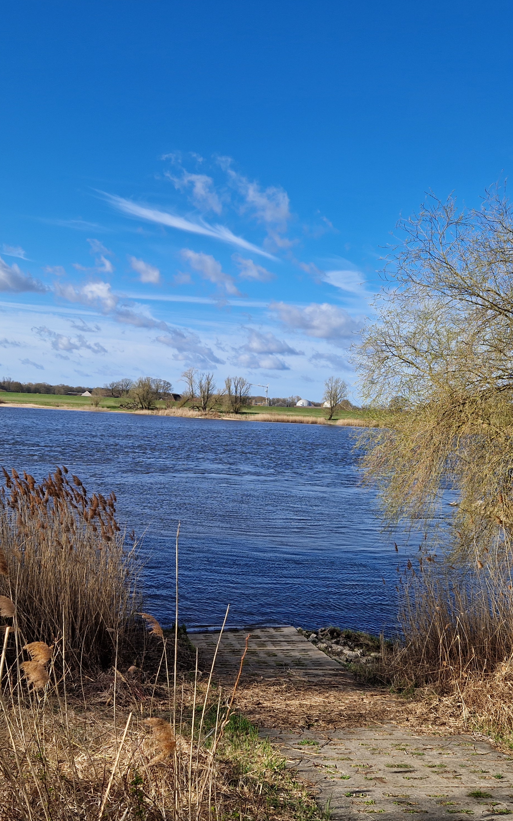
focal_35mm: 33
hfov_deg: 38.3
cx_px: 223
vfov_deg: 58.1
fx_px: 738
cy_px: 409
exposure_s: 1/1788
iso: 50
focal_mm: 5.4
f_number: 1.8
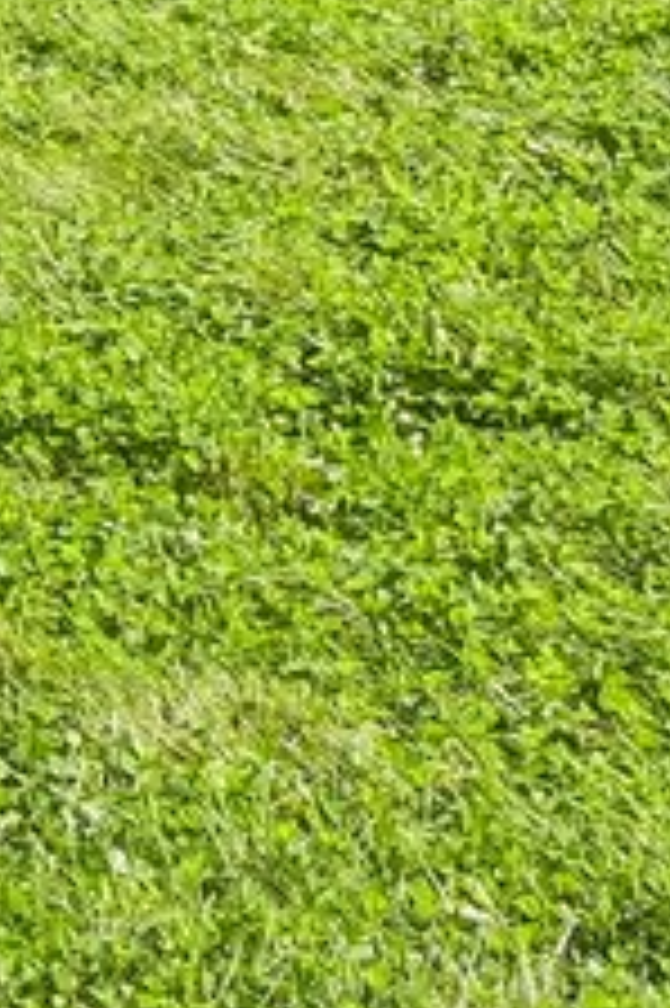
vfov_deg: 13.0
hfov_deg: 8.2
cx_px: -1457
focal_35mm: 137
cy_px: -1033
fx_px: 3830
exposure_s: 1/200
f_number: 8
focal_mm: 15
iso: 100
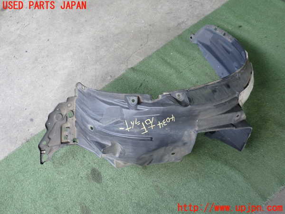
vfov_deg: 44.2
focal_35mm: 32
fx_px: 263
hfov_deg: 56.8
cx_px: 142
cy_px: 107
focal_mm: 5.79
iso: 200
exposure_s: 1/80
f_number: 2.4
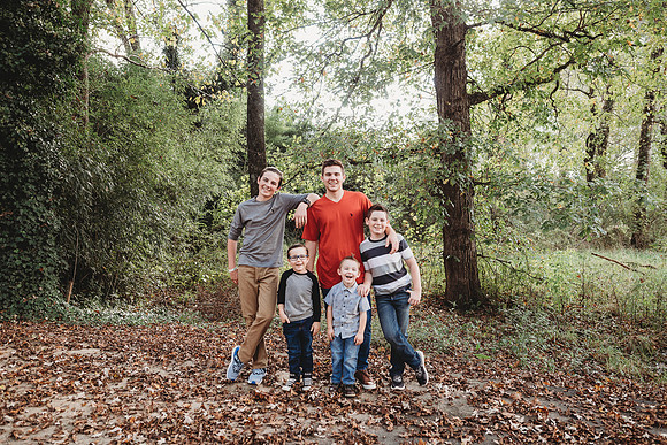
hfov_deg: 73.7
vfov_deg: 53.2
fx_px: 445
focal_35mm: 24
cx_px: 334
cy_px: 222
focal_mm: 24
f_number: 3.2
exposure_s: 1/250
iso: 500
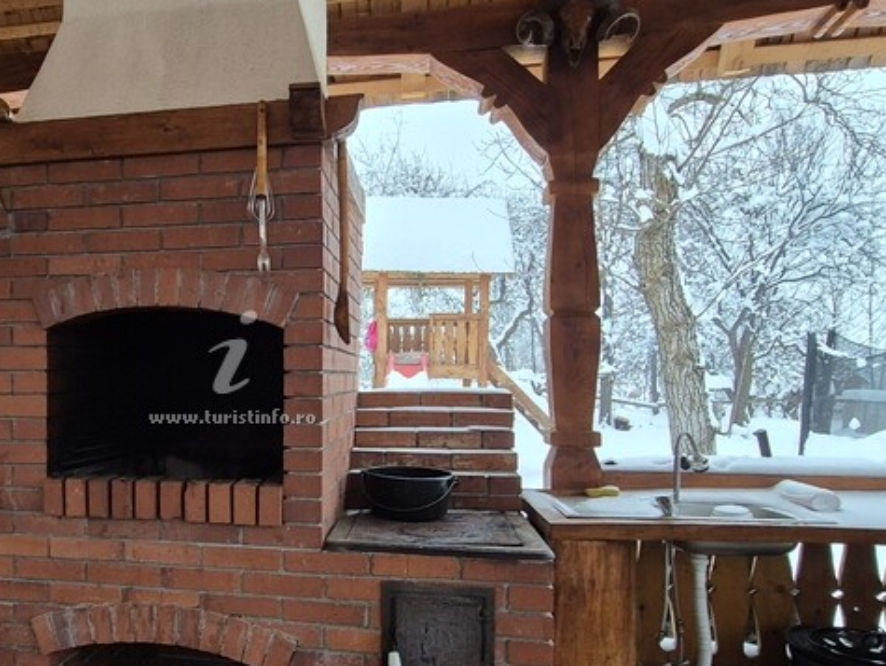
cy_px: 373
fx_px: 717
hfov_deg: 60.5
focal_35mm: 28
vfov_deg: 49.7
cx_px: 241
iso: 250
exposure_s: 1/50
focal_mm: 2.2
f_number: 2.2
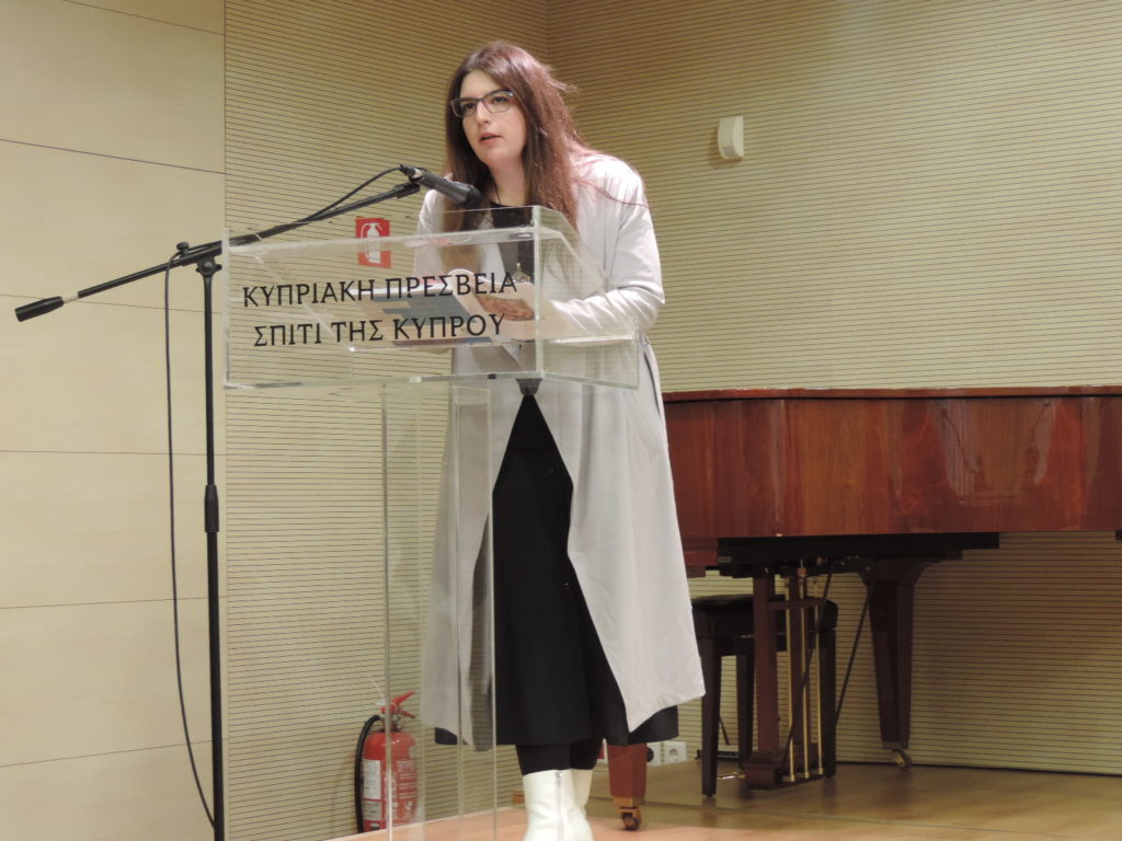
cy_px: 420
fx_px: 2269
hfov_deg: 27.8
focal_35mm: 70
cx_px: 561
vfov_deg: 21.0
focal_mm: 12.4
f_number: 3.9
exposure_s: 1/15
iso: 400
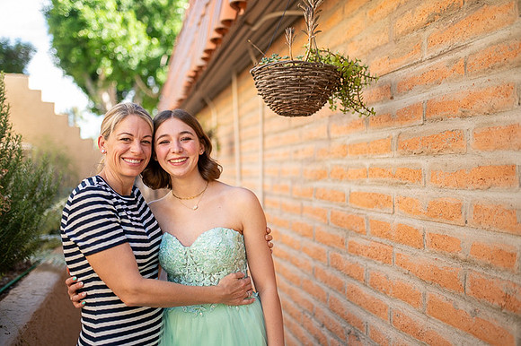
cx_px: 260
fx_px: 506
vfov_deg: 37.8
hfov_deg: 54.5
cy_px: 173
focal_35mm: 35
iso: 400
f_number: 1.4
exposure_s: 1/2500
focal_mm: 35
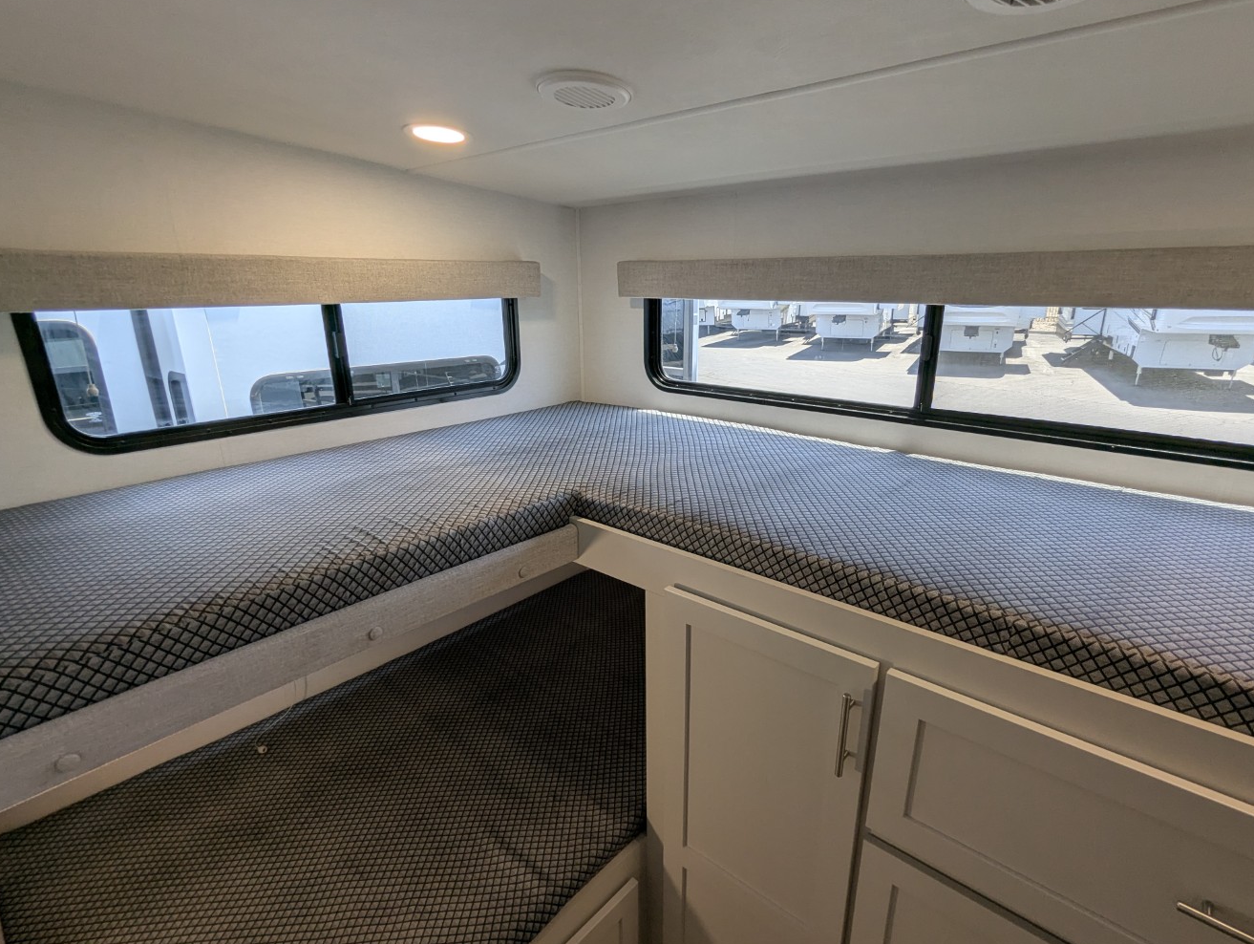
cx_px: 646
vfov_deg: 74.8
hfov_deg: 90.9
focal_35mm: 17
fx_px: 617
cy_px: 487
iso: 48
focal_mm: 2.35
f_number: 2.2
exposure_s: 1/99.5
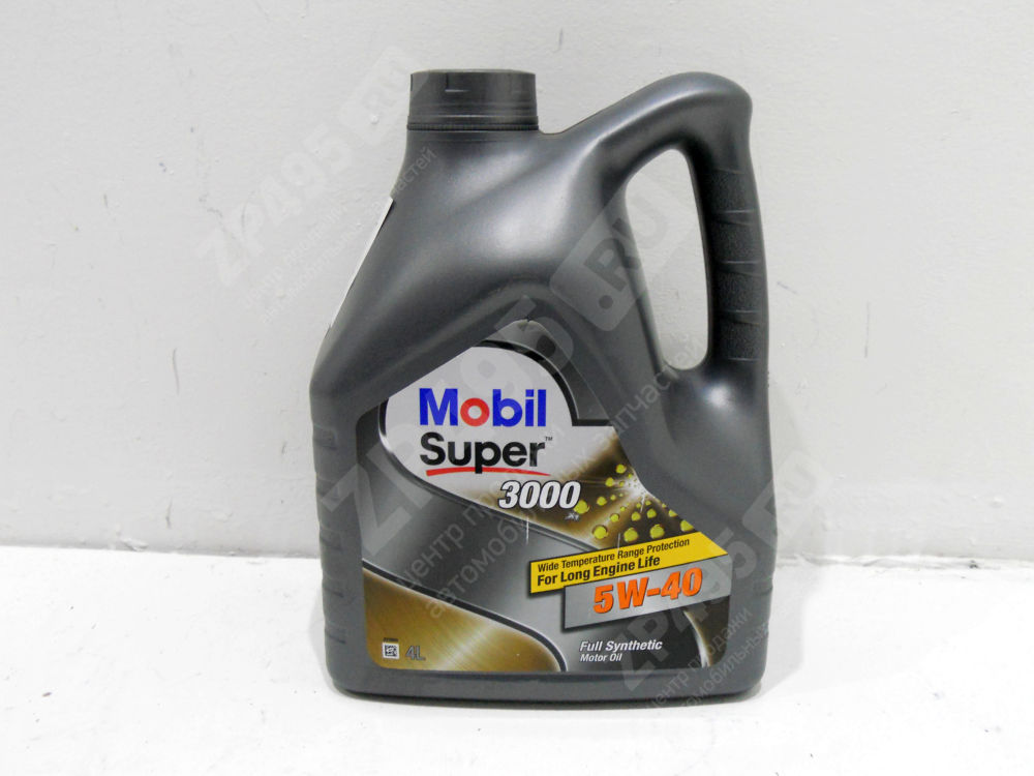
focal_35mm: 32
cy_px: 388
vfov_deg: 44.2
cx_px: 517
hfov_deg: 56.8
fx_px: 956
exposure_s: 1/60
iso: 400
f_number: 3.5
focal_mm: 5.8
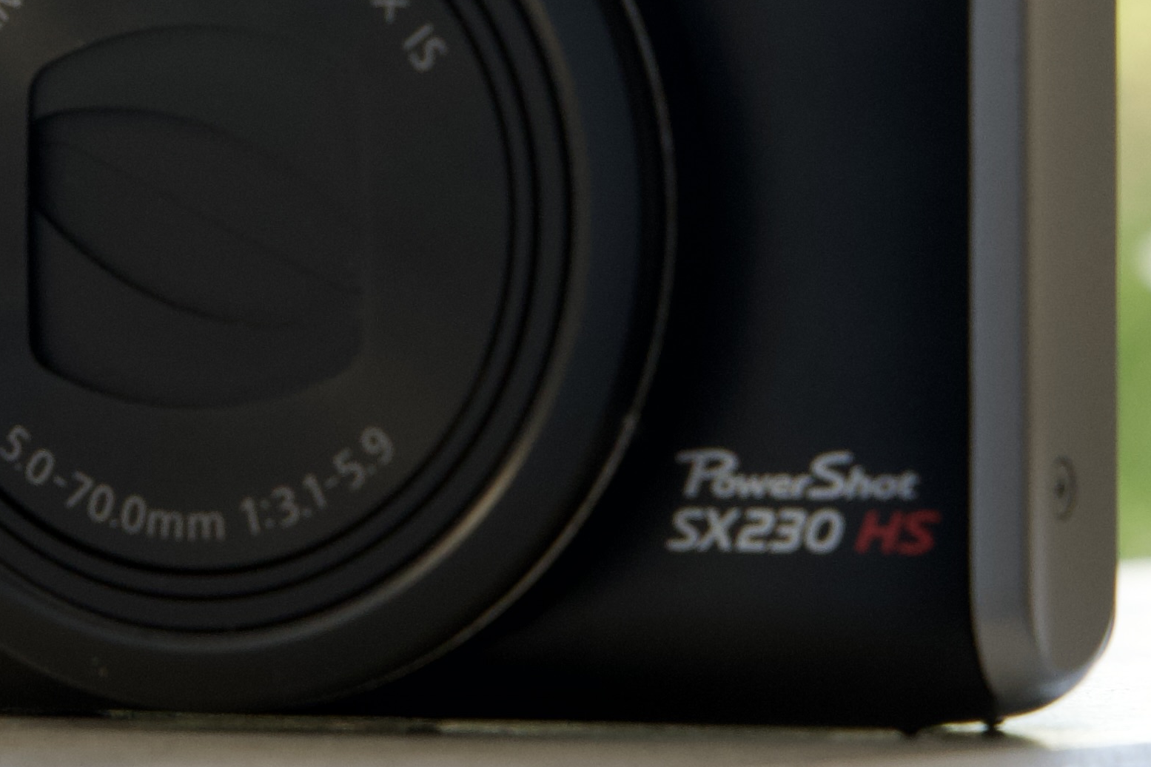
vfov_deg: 5.3
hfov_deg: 8.0
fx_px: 8249
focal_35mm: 258
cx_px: 215
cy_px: -97
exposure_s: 1/125
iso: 800
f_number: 9
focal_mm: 70
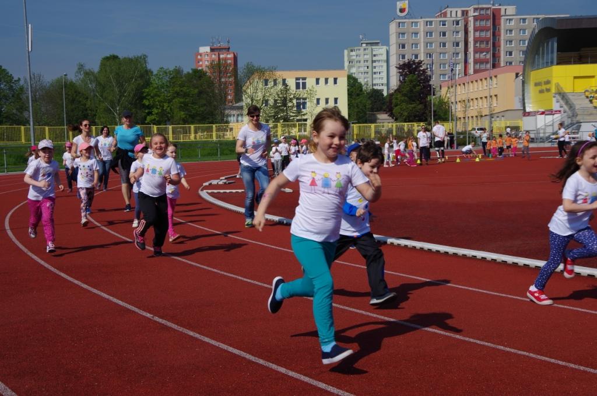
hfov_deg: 36.9
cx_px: 298
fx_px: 894
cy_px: 198
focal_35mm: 54
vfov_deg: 24.9
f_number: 9
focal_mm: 36
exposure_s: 1/400
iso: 100
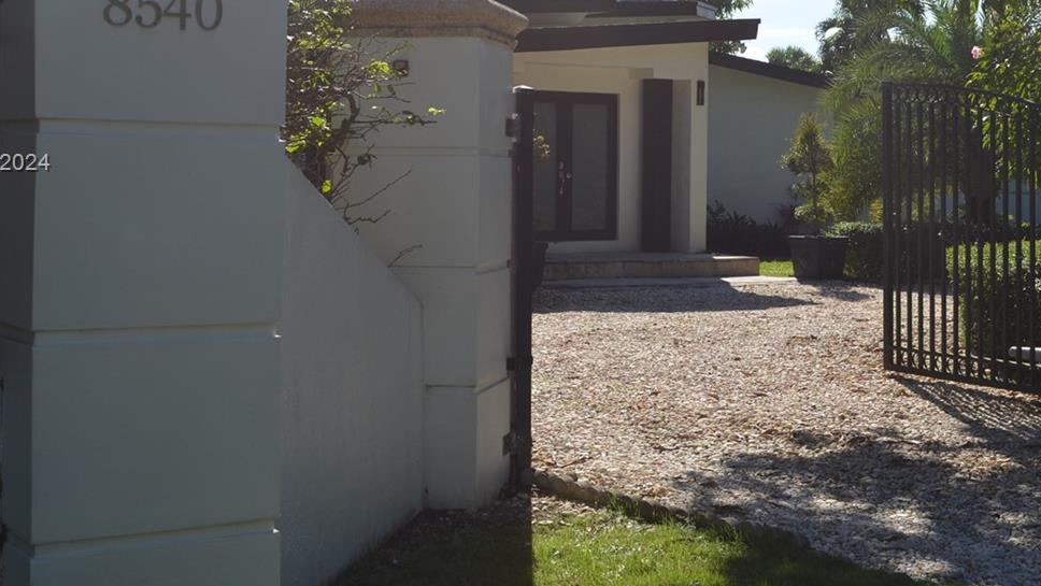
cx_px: 567
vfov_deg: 21.0
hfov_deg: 36.6
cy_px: 165
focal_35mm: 57
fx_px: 1574
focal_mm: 22
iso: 160
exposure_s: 1/1000
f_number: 6.3
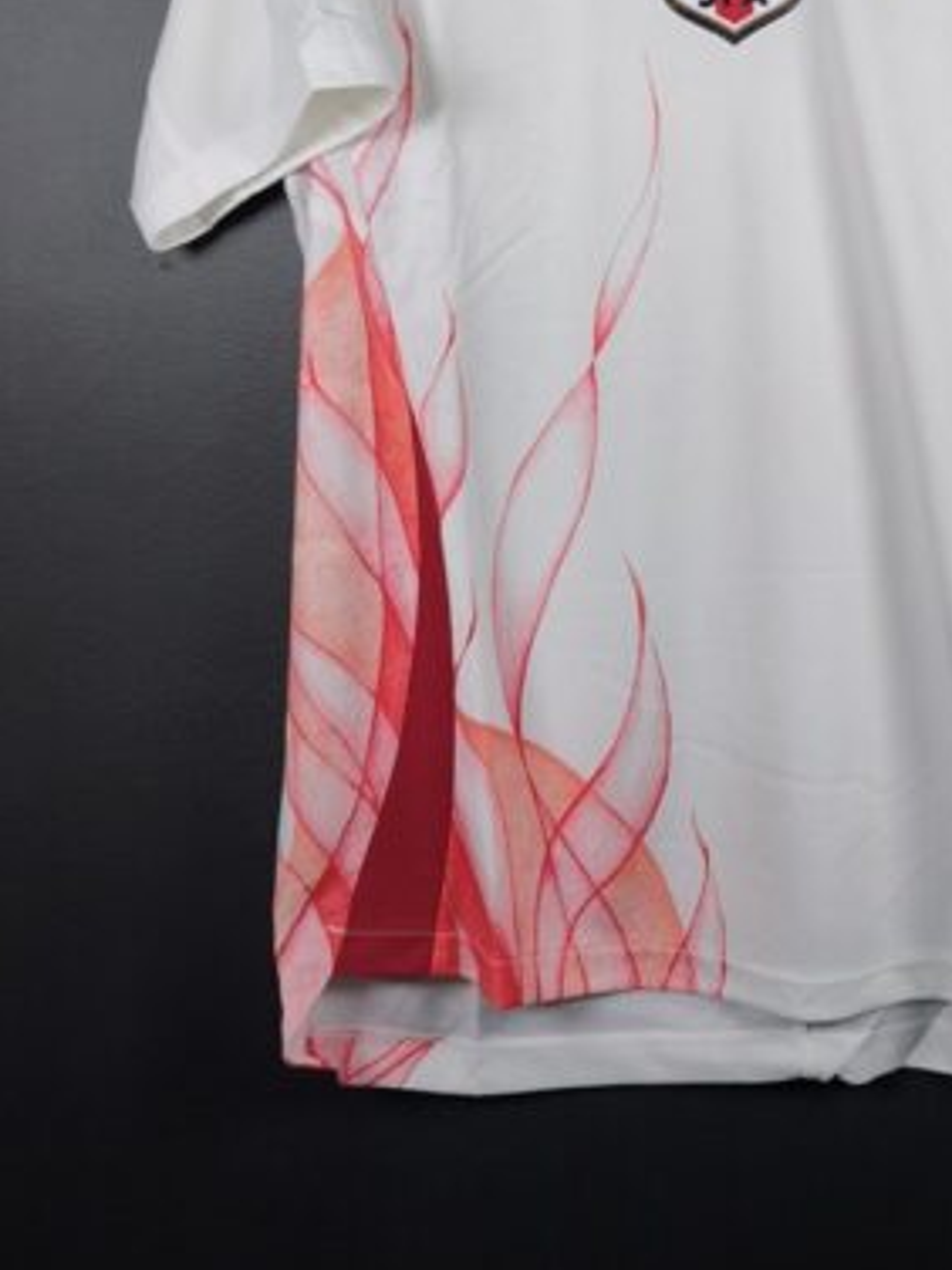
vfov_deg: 37.7
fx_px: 1797
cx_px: 739
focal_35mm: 49
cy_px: 280
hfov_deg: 29.1
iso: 400
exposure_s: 1/200
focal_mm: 6.57
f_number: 1.6
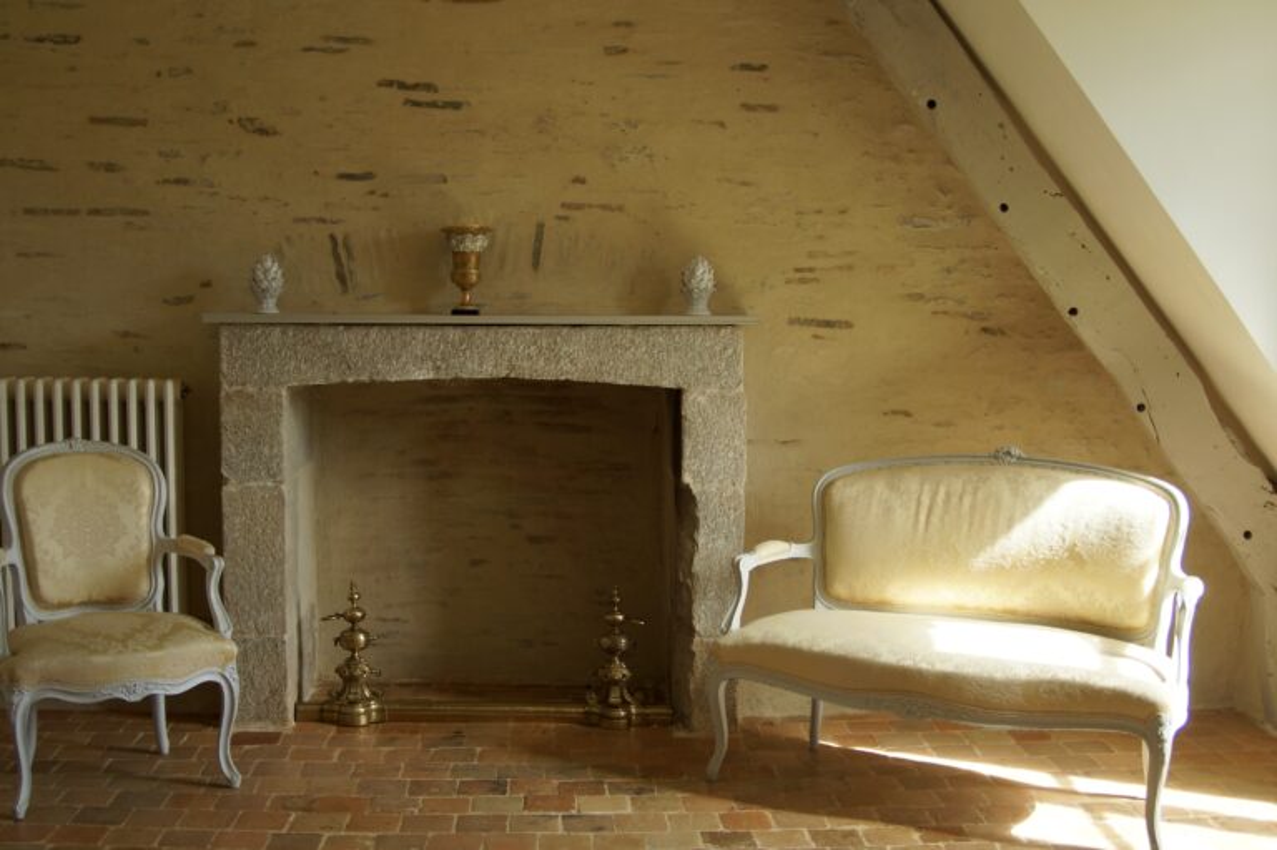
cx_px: 638
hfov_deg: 46.4
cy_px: 425
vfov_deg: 31.9
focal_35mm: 42
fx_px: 1489
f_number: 4
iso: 100
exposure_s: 1/60
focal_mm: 28
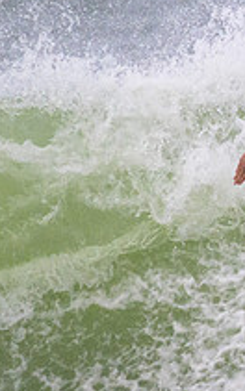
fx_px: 23989
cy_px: 168
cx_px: 444
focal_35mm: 2247
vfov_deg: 0.9
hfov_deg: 0.6
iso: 4500
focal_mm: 800
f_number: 11
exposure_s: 1/3200
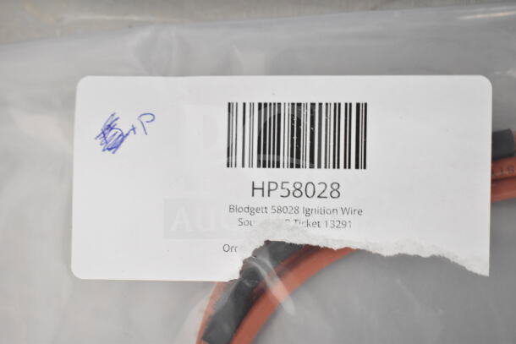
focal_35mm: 57
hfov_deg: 35.0
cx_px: 258
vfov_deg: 23.8
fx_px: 817
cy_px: 172
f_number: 4.8
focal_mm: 38
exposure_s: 1/60
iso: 2800
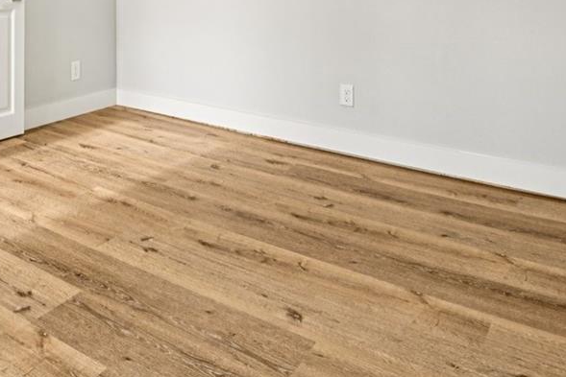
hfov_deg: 46.6
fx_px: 598
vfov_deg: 31.0
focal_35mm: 38
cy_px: -44
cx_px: 77
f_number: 8
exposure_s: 1/15
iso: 220
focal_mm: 14
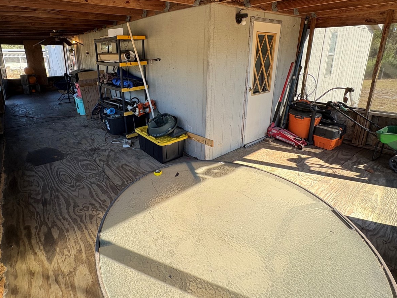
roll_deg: +1.0
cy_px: 108
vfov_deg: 67.4
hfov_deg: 84.1
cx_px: 170
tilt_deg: -14.3
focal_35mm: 19
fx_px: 218
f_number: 2.2
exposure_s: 1/153
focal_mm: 2.22
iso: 64
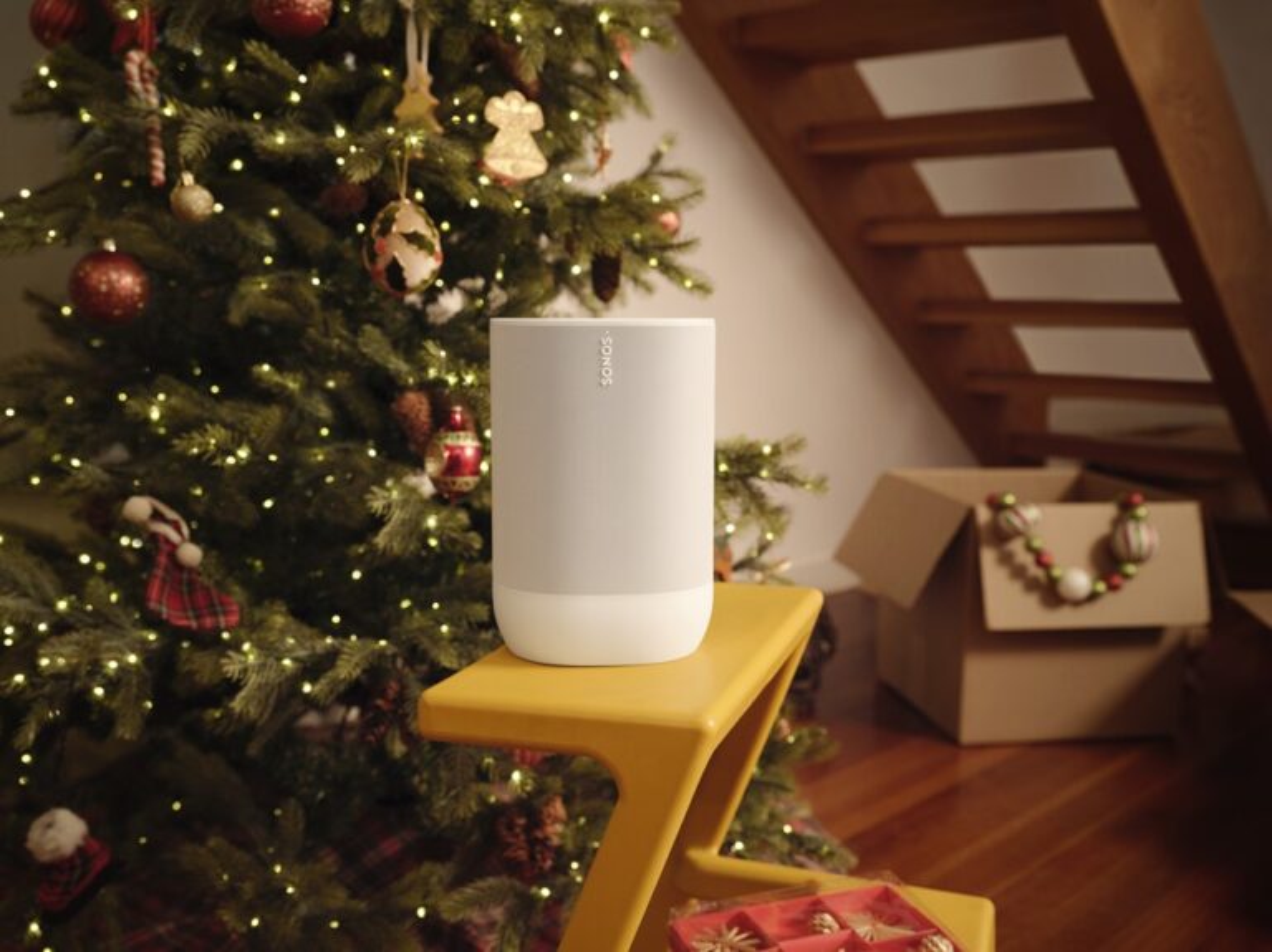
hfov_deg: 51.4
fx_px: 1322
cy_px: 476
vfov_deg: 39.6
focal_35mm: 36
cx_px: 636
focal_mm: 44.9
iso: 1600
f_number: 5.6
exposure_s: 1/80
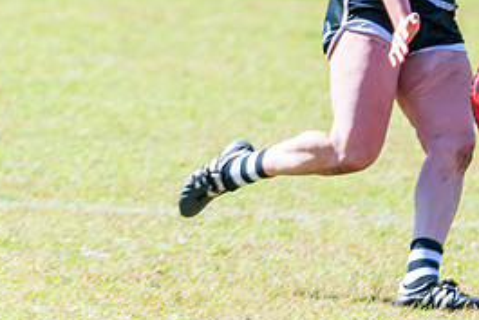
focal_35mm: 956
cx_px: 564
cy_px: -39
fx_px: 12727
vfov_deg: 1.4
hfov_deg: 2.2
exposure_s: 1/2000
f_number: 5.6
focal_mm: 320
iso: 800
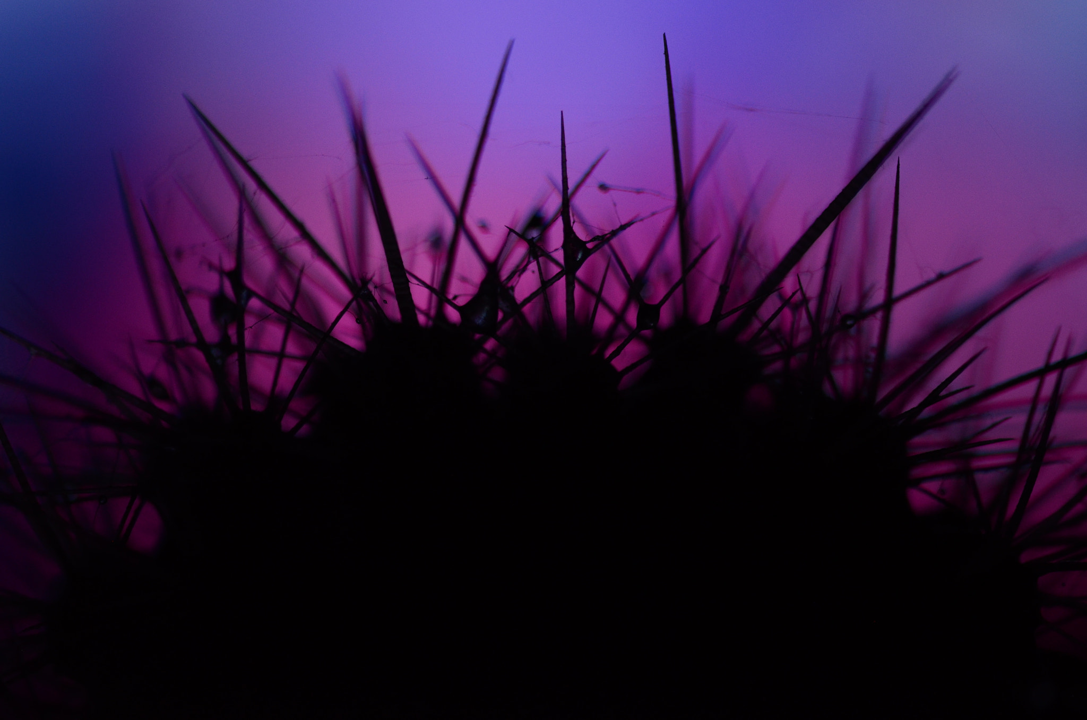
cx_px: 544
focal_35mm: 158
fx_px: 4745
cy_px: 360
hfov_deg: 13.1
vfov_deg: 8.7
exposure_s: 1/100
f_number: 4.5
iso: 800
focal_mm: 105
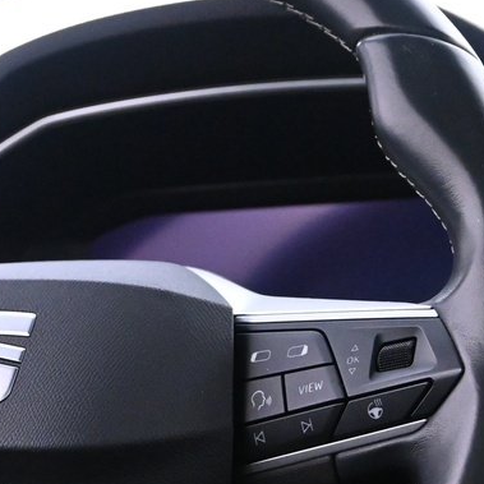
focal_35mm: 109
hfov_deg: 15.8
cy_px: 396
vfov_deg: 15.9
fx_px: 1724
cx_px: 55
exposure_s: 1/20
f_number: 3.8
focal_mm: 20
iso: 3200
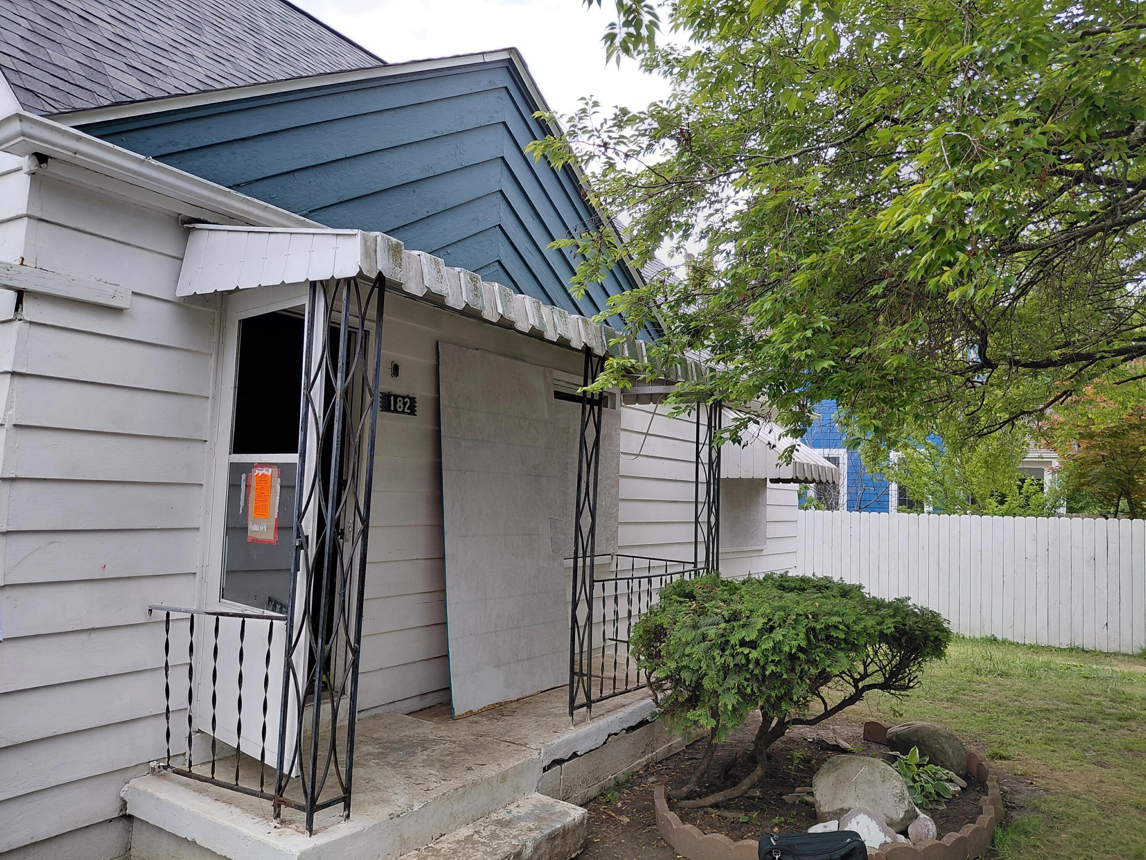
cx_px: 573
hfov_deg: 69.4
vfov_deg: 54.9
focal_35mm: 25
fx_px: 828
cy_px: 430
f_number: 1.8
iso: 50
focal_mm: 4.69
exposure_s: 1/684
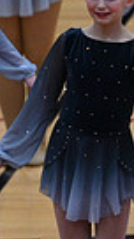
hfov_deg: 1.5
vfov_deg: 2.6
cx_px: 421
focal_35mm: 830
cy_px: 164
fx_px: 5240
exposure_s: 1/400
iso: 4000
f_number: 4
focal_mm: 185
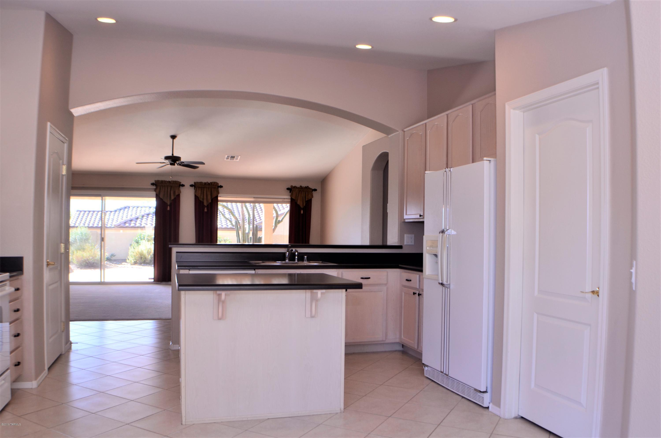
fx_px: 660
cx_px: 330
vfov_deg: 36.7
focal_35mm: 36
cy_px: 219
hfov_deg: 53.2
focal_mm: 24
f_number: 6.3
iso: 200
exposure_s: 1/30
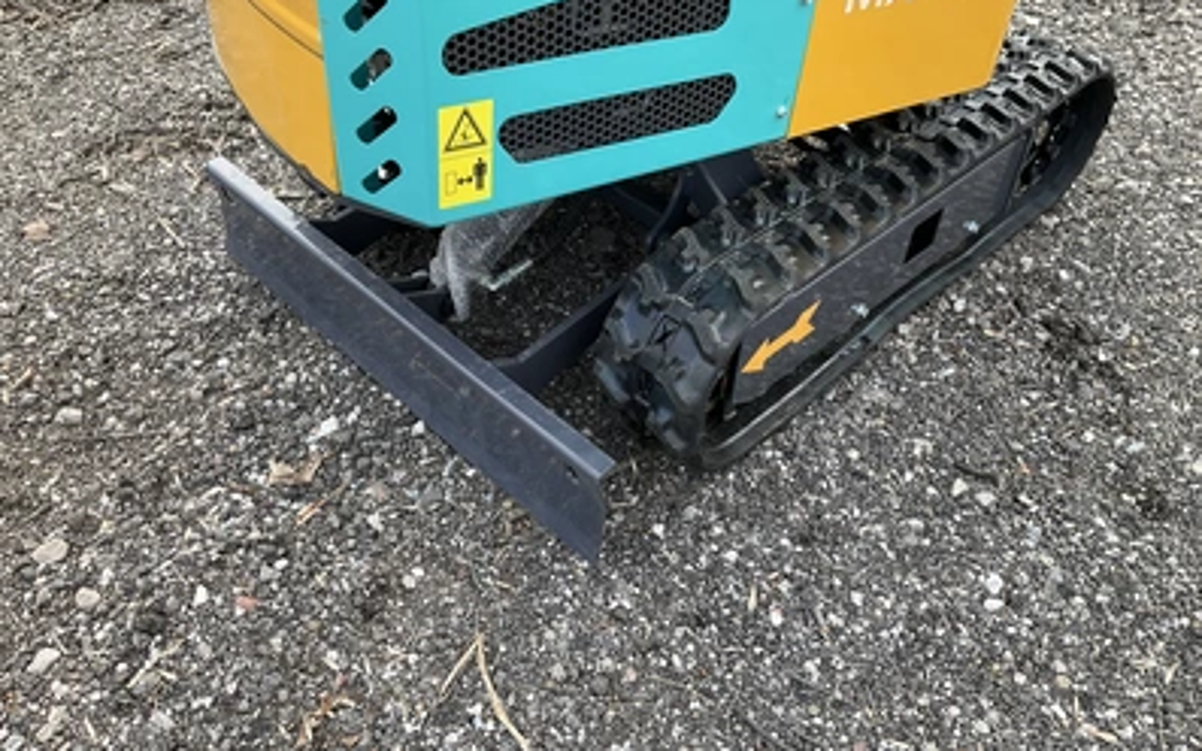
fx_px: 1015
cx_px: 603
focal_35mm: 31
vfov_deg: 40.5
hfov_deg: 61.2
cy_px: 324
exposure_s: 1/348
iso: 25
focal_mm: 3
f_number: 1.8
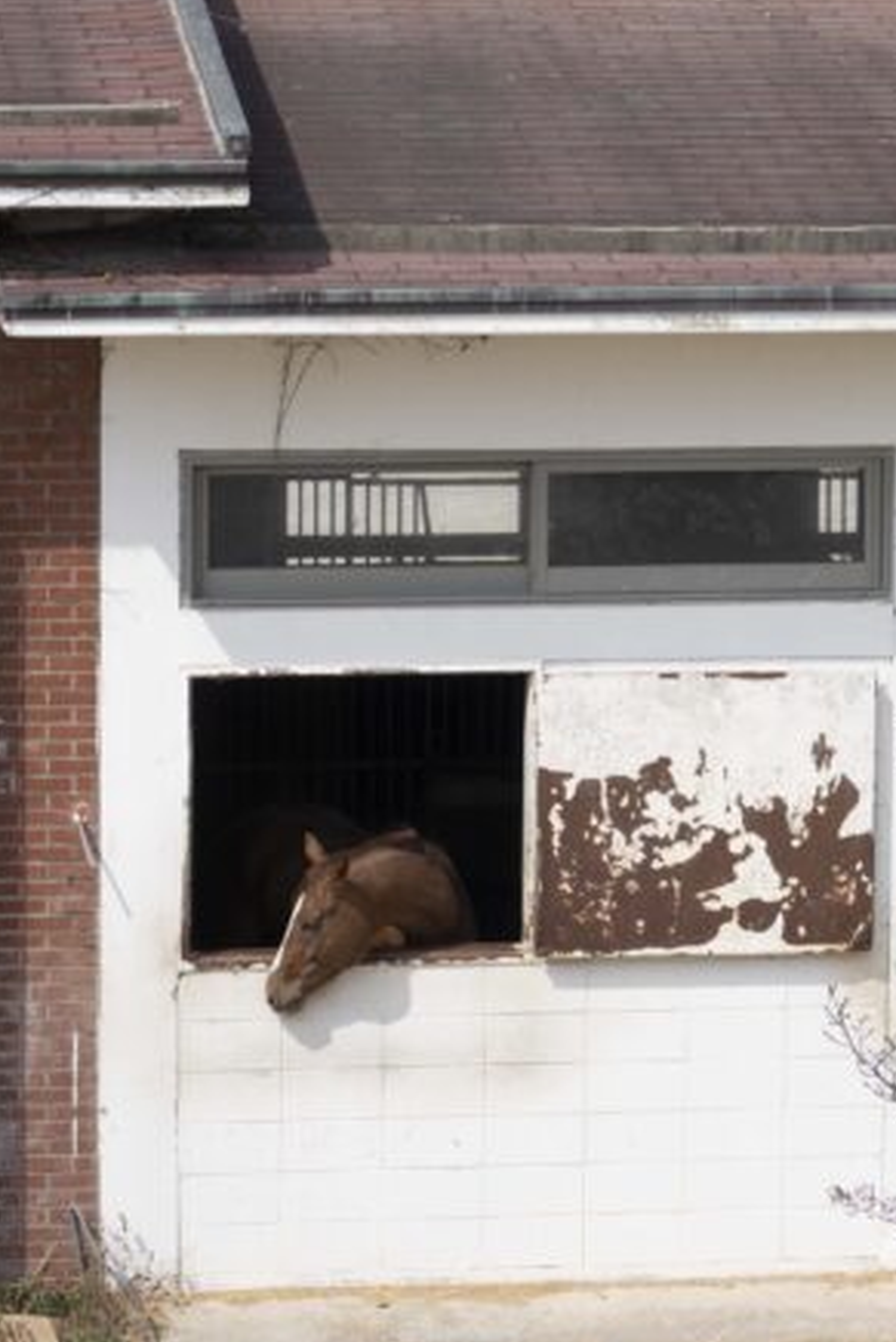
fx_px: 5259
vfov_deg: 14.5
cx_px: 737
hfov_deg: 9.7
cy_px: 483
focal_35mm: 141
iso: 100
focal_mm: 60
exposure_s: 1/320
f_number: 8
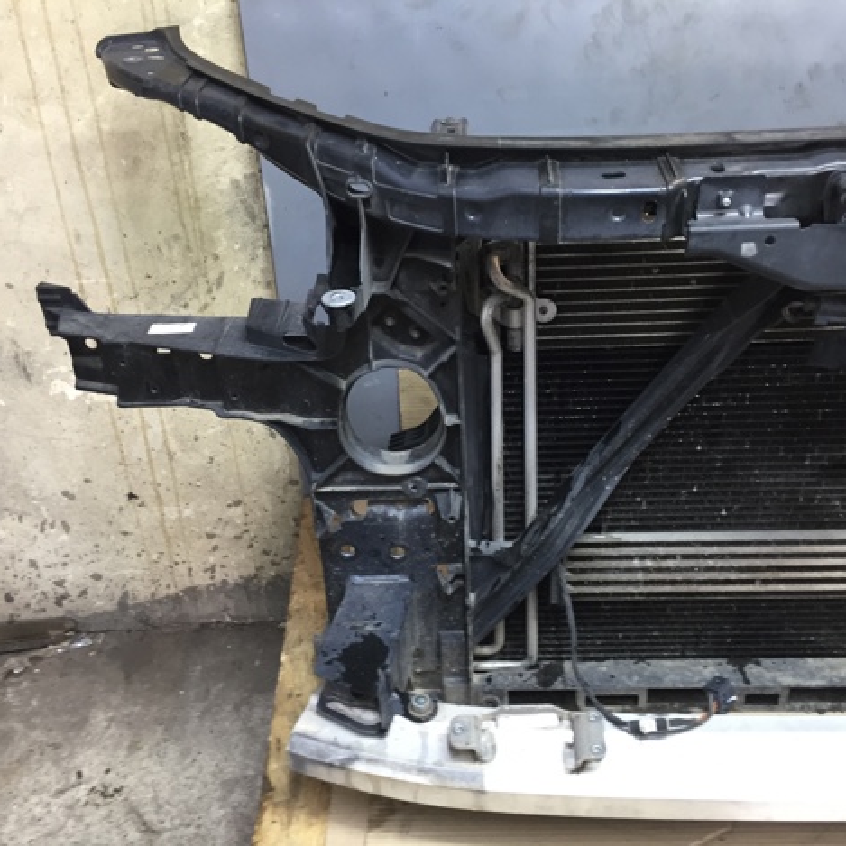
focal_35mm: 35
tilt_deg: -29.9
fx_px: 968
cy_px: 431
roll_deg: +0.7
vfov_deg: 47.2
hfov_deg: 47.2
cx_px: 453
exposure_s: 1/33
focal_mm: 4.15
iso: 125
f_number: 2.2
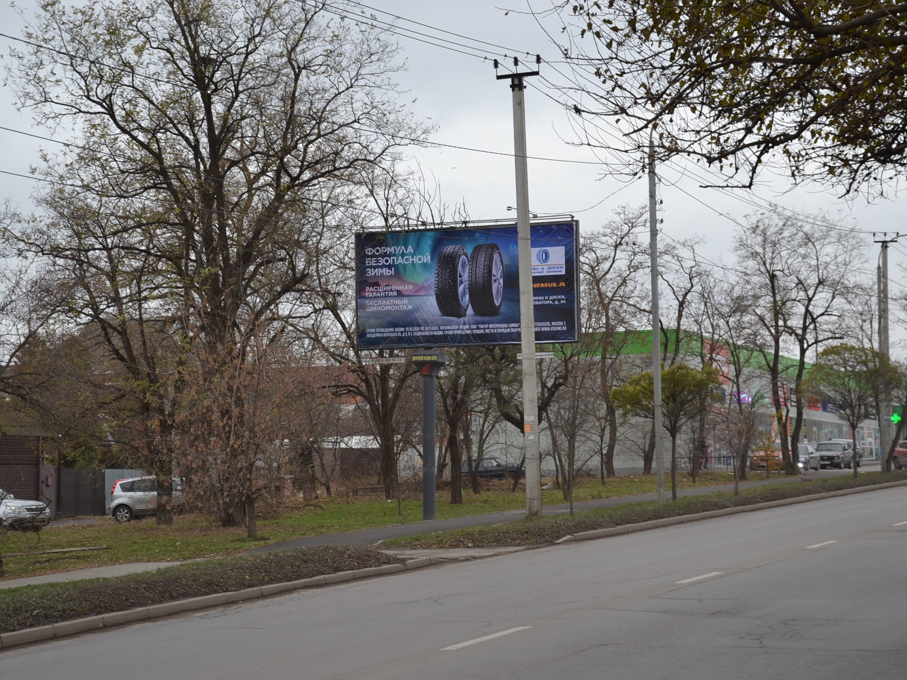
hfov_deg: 25.0
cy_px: 340
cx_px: 471
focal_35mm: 78
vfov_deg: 18.9
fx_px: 2044
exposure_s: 1/80
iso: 200
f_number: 5.6
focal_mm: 48
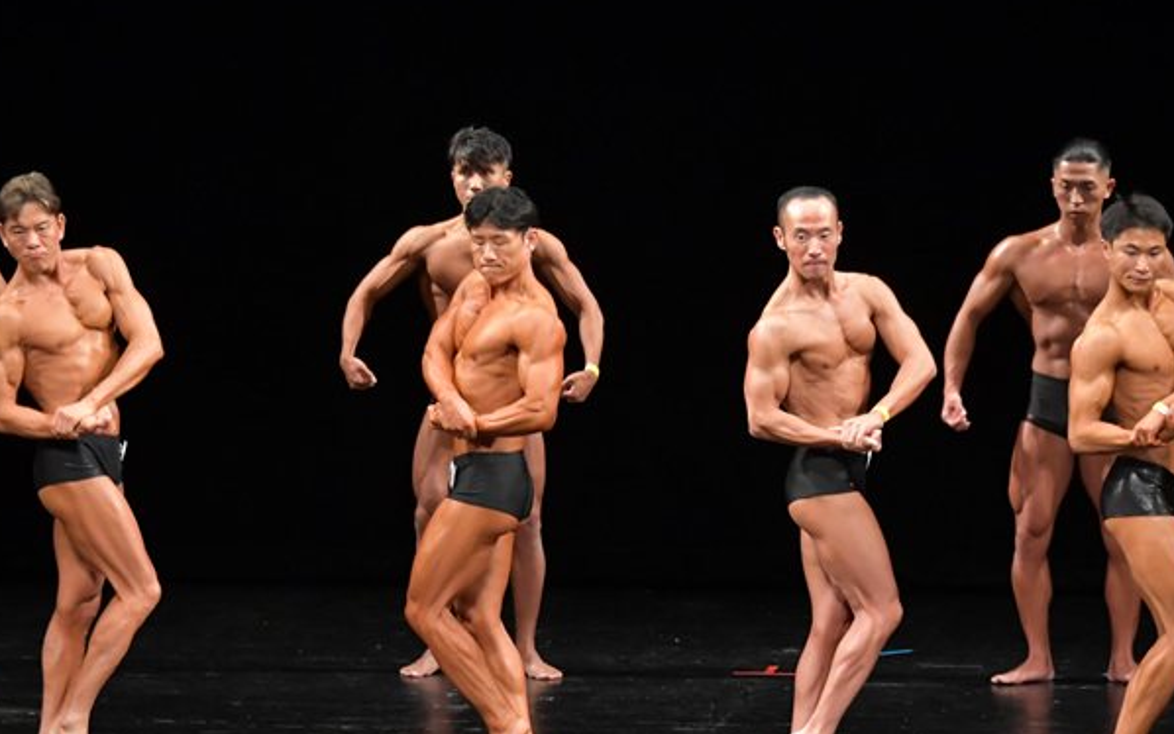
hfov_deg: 8.5
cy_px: 481
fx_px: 7904
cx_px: 543
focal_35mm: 247
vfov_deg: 5.3
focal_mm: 125
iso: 3200
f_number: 5.6
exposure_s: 1/400
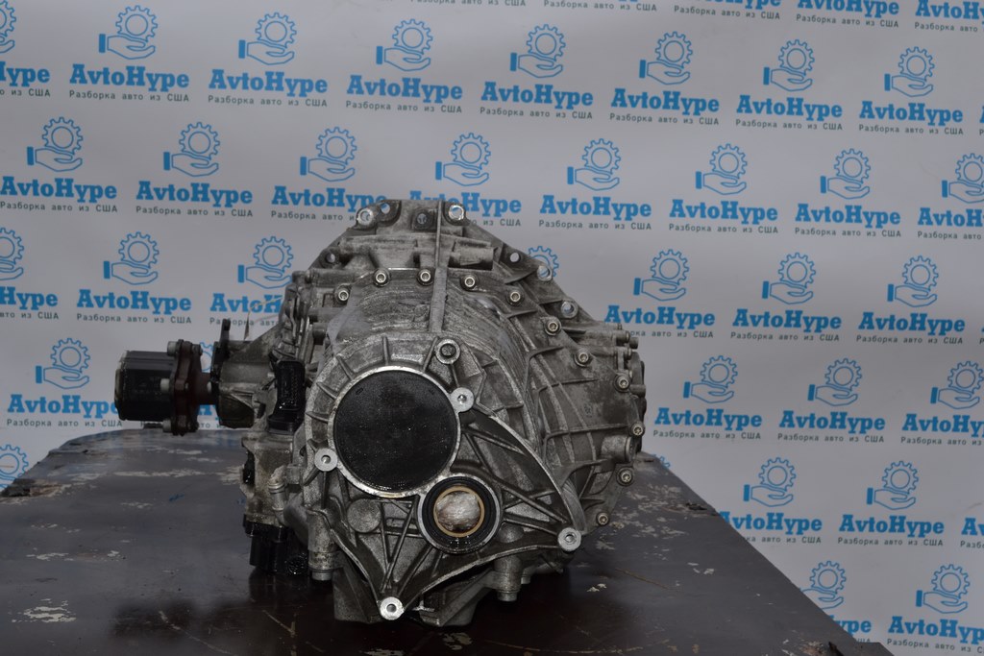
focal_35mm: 48
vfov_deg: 28.1
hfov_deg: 41.1
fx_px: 1312
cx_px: 492
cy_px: 328
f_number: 8
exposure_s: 1/60
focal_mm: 32
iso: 100
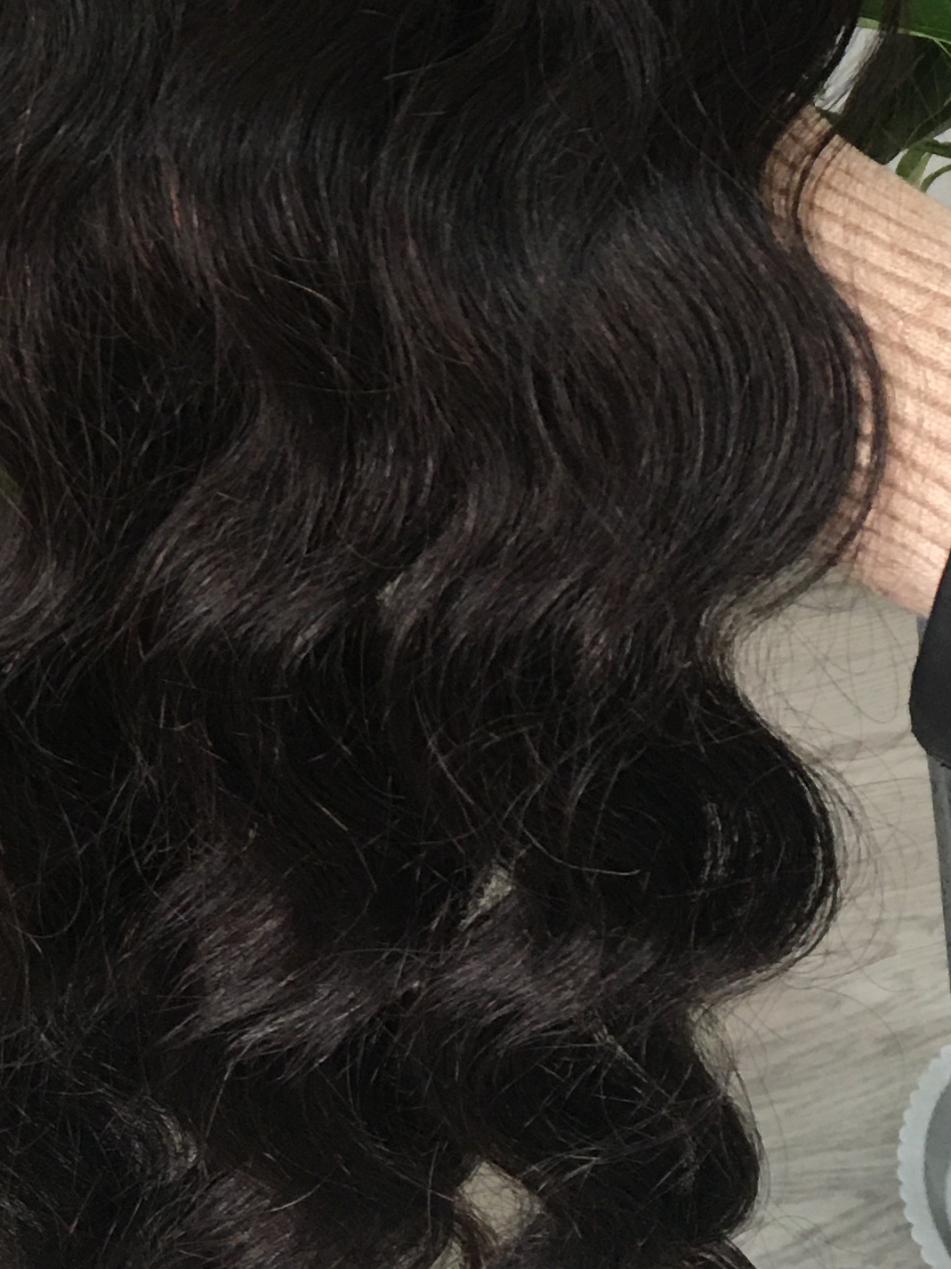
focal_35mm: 82
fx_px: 3005
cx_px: 306
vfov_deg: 22.5
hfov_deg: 17.9
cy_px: -139
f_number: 2.2
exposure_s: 1/15
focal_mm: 4.15
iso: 40
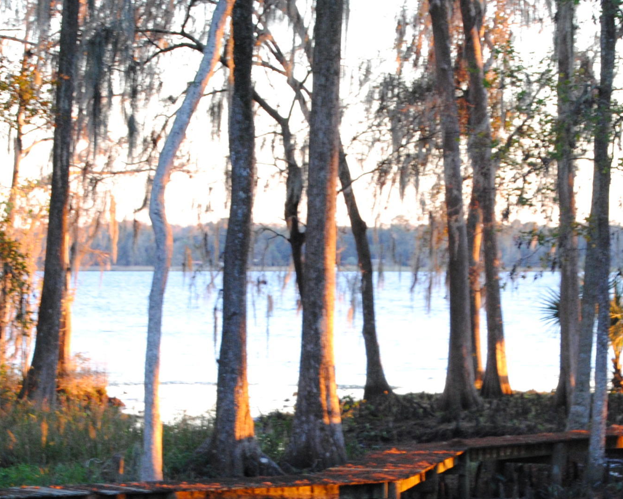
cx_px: 339
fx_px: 3210
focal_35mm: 174
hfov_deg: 11.1
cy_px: 424
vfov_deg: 8.9
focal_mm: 55
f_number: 5.6
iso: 560
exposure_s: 1/30
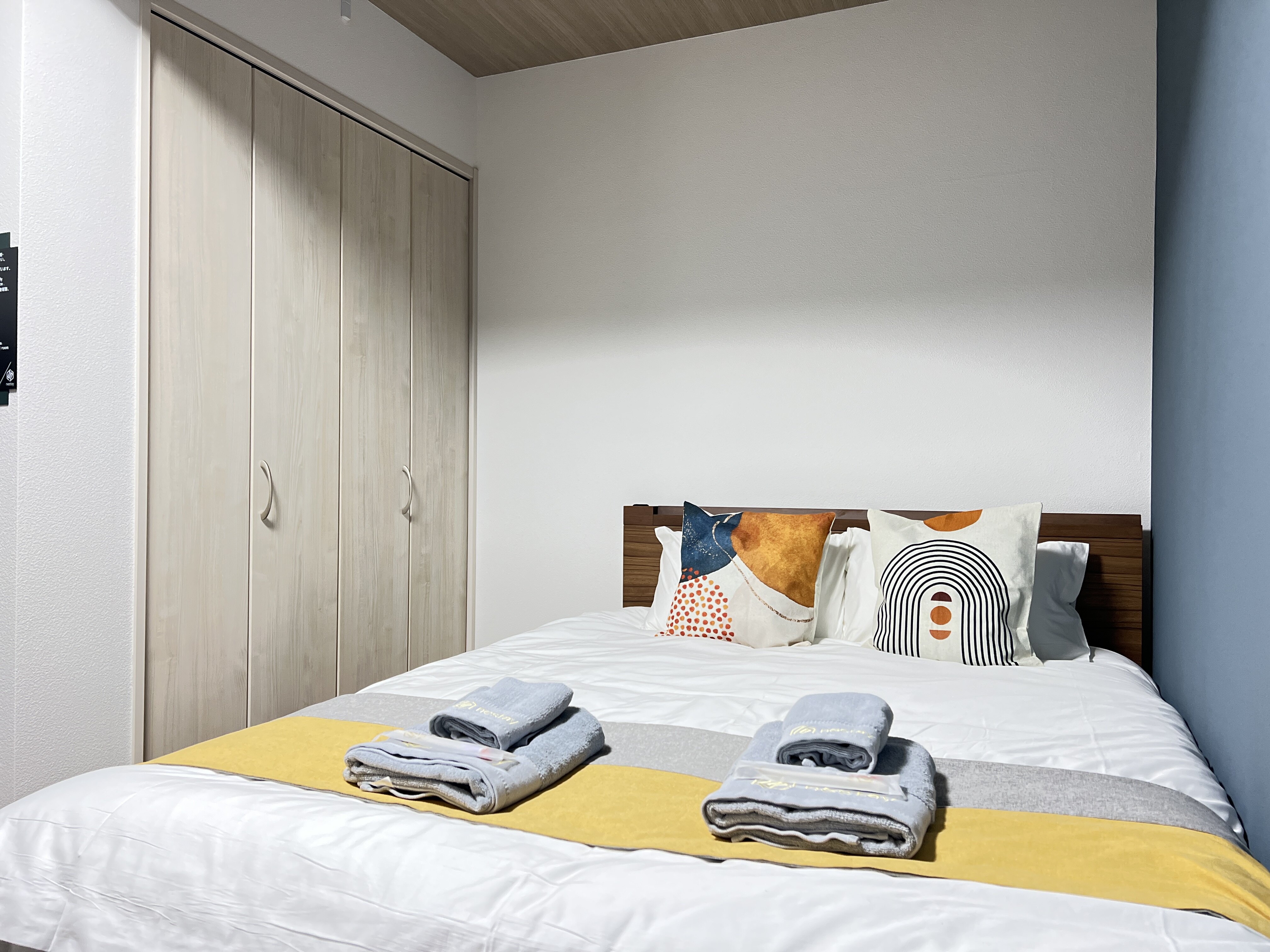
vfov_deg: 53.1
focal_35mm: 26
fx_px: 954
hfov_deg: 67.3
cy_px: 476
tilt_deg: +0.1
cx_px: 635
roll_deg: -0.3
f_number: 1.5
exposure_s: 1/60
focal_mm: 5.7
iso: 320
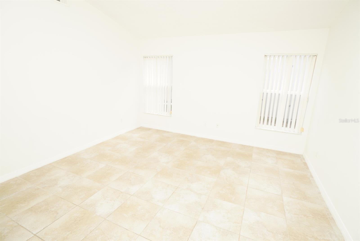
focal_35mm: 18
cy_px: 120
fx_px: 180
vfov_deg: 67.5
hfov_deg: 90.0
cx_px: 180
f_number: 4
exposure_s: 1/60
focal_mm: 12
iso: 100
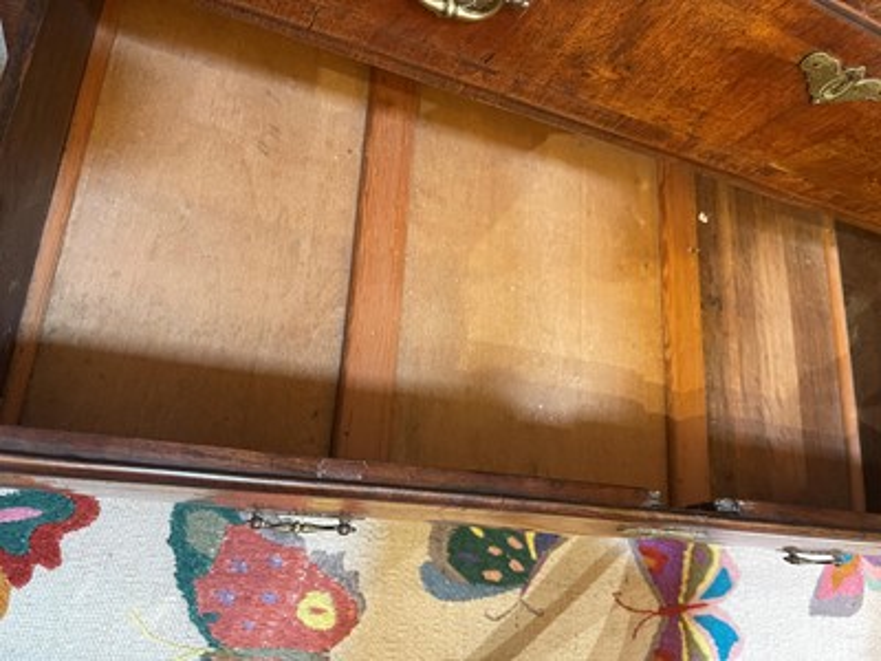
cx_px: 440
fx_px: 636
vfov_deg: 54.9
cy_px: 330
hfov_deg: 69.4
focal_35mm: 25
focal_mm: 5.1
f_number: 1.6
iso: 500
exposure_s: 1/50
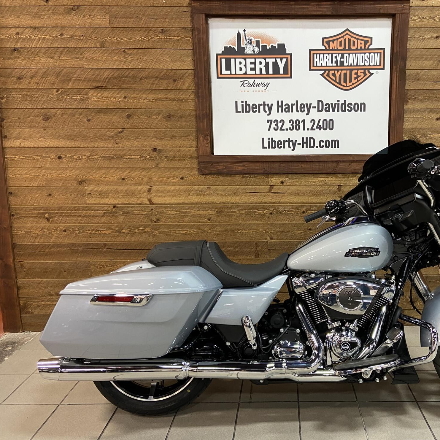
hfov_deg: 51.7
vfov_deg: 52.5
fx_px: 446
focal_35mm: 31
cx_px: 289
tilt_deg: -10.1
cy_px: 222
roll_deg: -0.3
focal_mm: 4.25
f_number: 1.8
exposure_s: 1/60
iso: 250
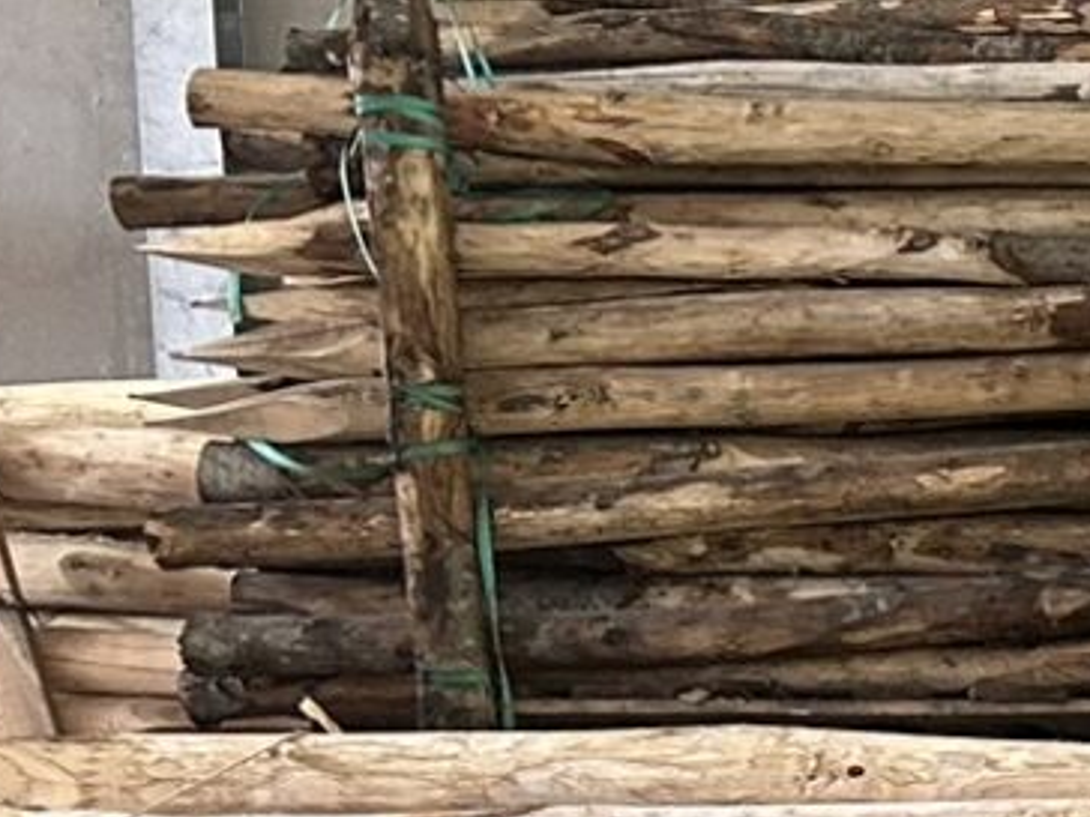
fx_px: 4503
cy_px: 1523
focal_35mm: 143
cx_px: 2854
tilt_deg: -6.5
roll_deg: +0.1
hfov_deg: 11.0
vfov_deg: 9.8
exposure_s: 1/95
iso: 125
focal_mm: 5.7
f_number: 1.5
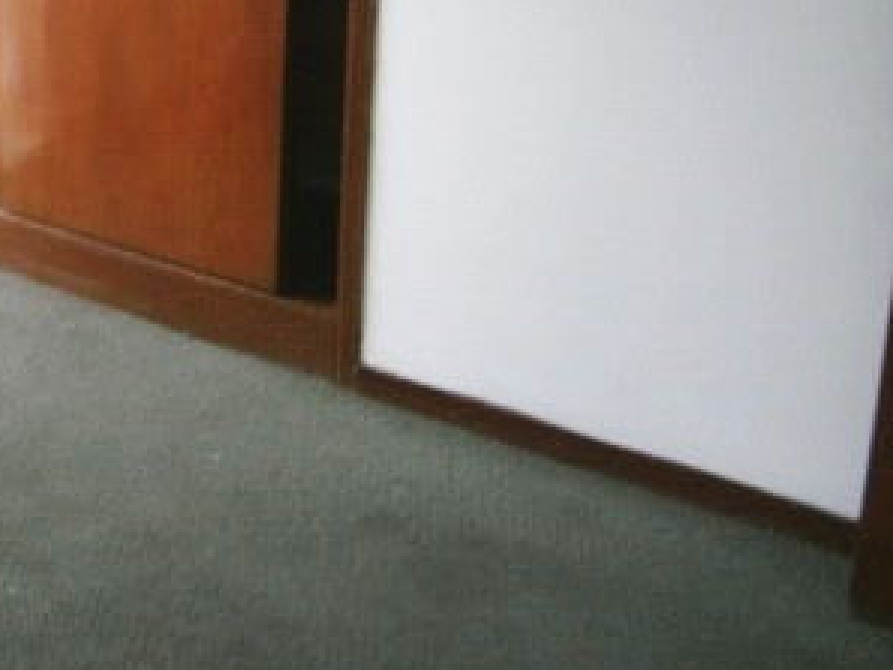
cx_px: -21
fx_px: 1445
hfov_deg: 31.5
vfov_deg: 25.1
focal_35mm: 56
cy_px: 36
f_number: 2.8
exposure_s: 1/60
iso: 80
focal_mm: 4.7
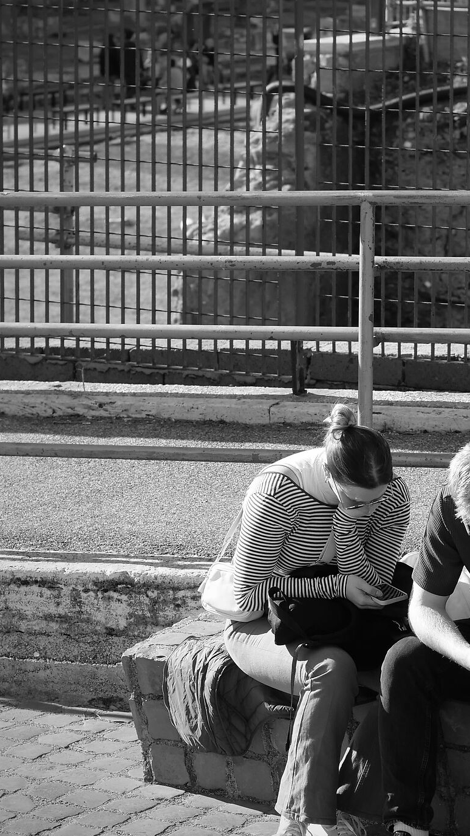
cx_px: 383
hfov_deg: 7.1
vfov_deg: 12.6
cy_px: 421
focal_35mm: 171
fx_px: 3789
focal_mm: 45
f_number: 4
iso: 200
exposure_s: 1/640
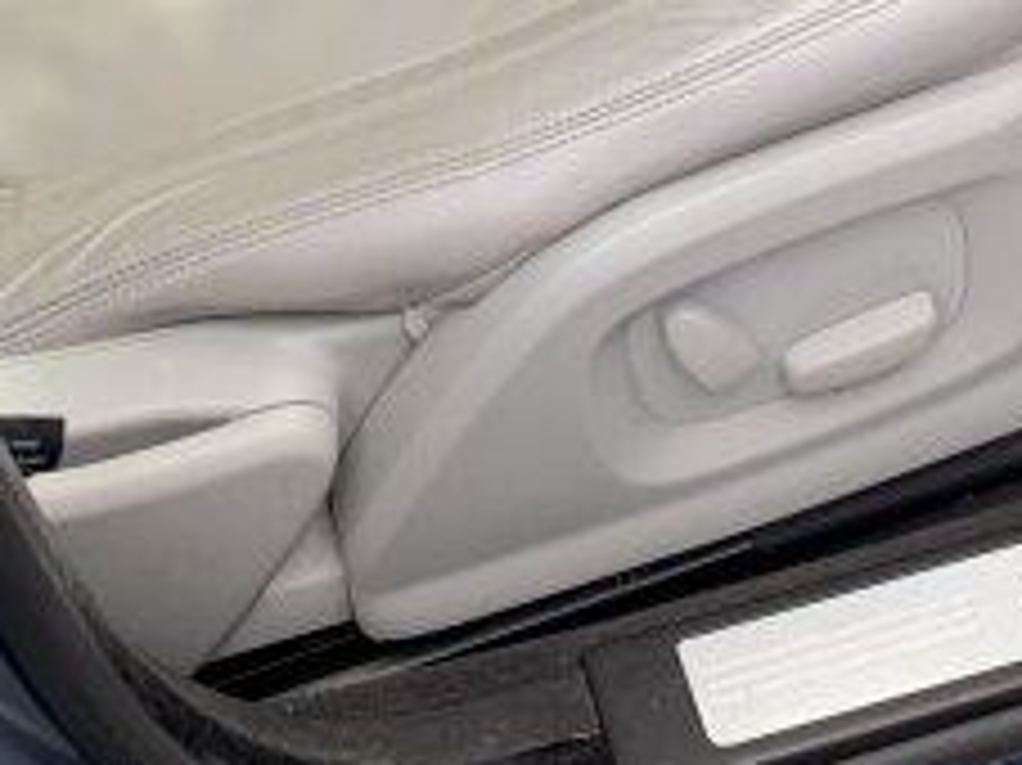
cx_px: 909
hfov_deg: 18.8
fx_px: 3039
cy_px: -497
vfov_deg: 13.3
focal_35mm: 103
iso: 25
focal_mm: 4.25
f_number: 1.8
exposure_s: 1/169
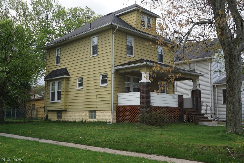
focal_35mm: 40
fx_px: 274
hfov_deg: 47.9
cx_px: 122
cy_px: 82
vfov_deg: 33.0
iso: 100
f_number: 8
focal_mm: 27
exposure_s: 1/125
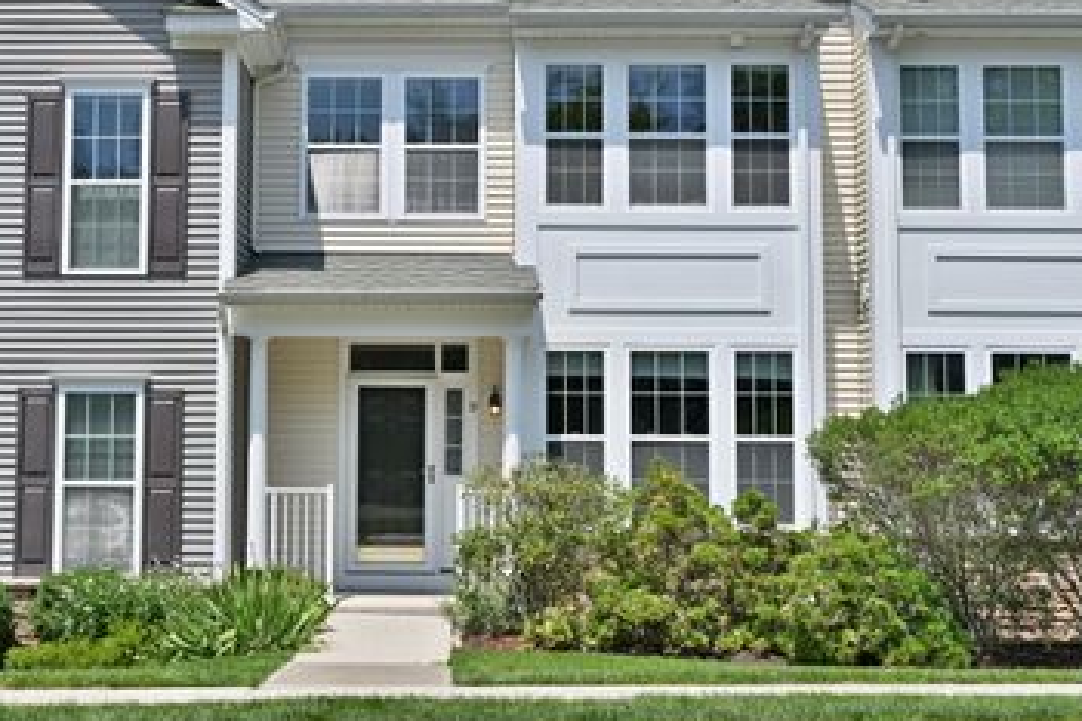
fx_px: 1413
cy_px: 307
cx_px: 416
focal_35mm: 47
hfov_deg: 41.7
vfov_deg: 28.6
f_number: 8
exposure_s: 1/2000
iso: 800
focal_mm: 33
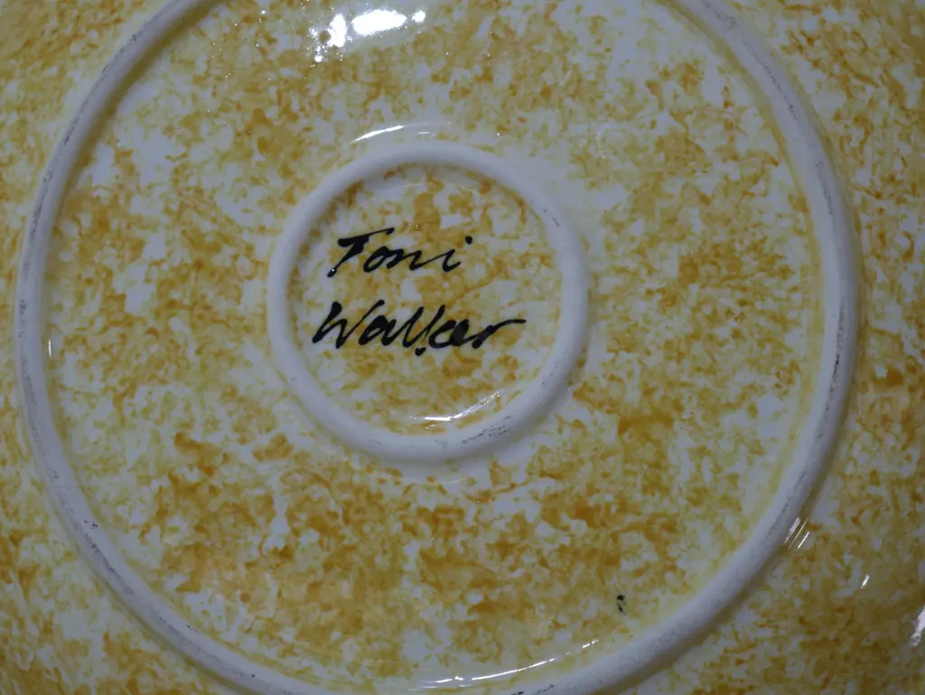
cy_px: 348
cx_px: 462
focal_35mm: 72
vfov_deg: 20.5
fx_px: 1925
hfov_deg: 27.0
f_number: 5.5
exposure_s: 1/80
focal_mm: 36
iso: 200
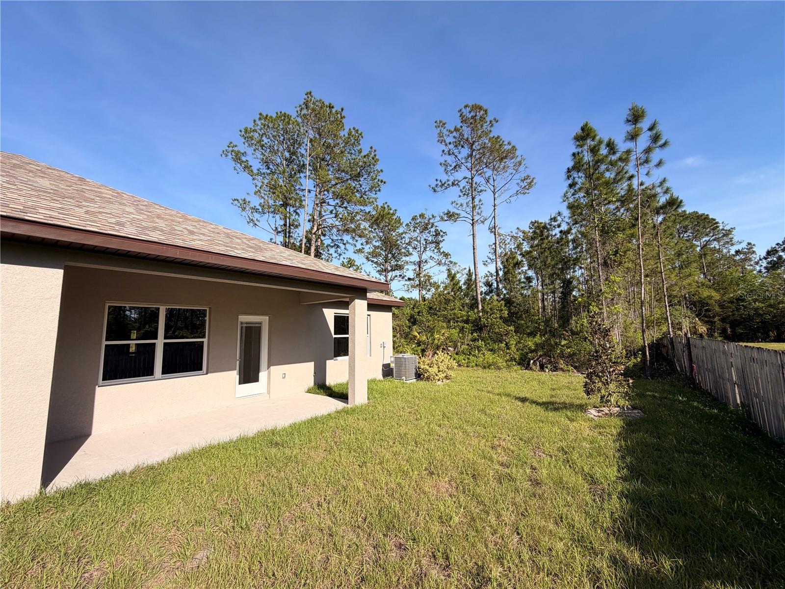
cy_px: 294
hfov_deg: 102.1
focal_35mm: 14
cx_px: 392
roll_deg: +0.6
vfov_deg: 85.7
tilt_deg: +6.2
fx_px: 317
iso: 25
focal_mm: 2.22
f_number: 2.2
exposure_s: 1/770
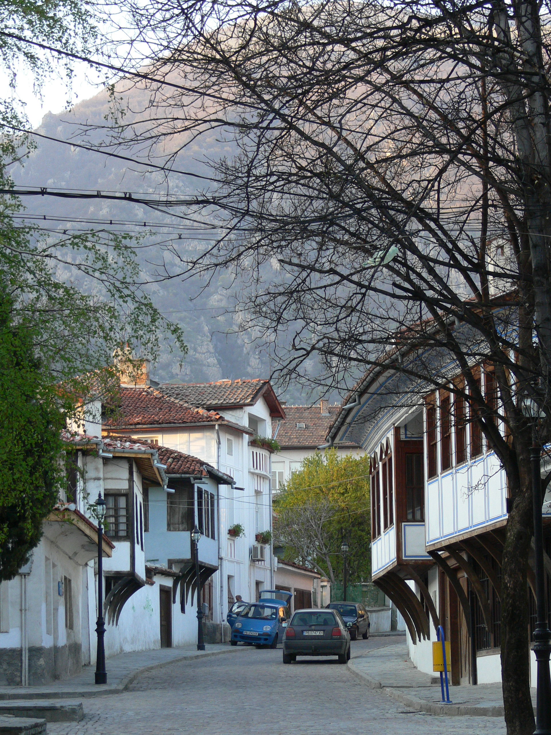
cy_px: 368
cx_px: 276
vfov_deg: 14.9
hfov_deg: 11.2
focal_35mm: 132
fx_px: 2801
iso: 80
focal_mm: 22
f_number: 4
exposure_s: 1/50
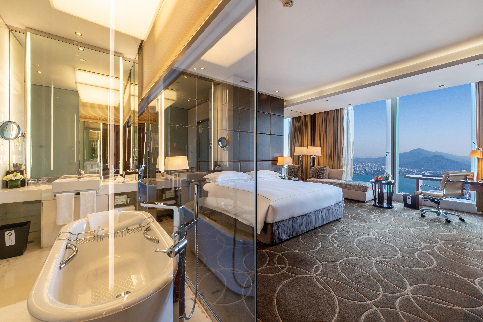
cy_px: 161
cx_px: 242
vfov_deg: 81.2
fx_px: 188
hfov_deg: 104.3
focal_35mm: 14
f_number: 11
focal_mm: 14
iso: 100
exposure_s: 1/8
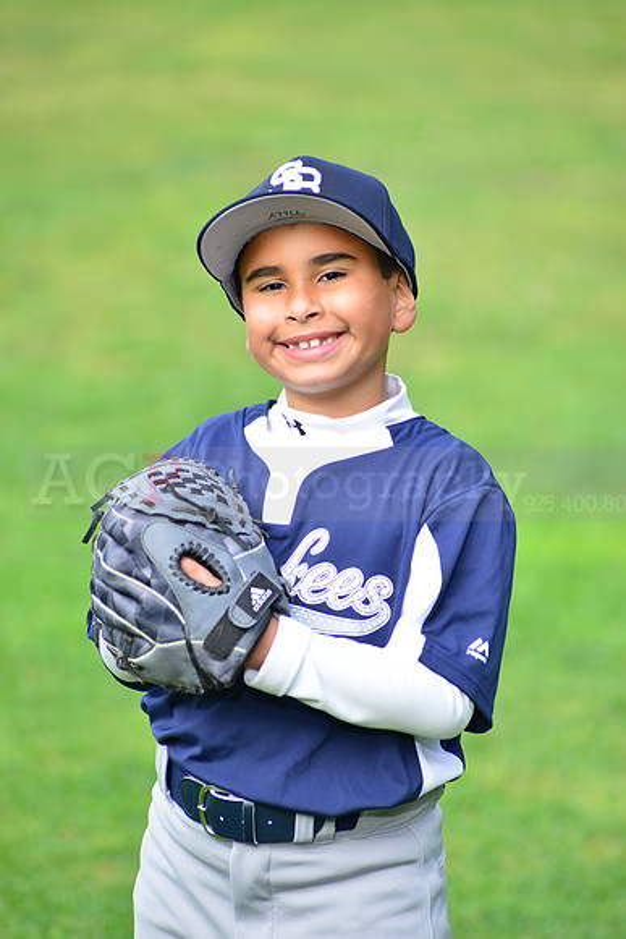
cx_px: 313
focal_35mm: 200
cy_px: 470
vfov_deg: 10.3
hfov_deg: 6.9
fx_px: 5213
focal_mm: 200
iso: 320
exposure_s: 1/200
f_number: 5.6
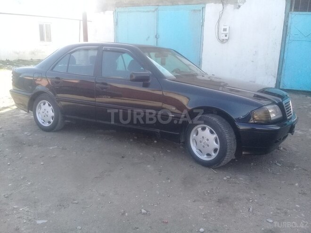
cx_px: 156
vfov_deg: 45.4
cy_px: 116
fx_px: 279
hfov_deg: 58.4
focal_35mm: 31
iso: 64
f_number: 2.2
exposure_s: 1/176
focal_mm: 3.3
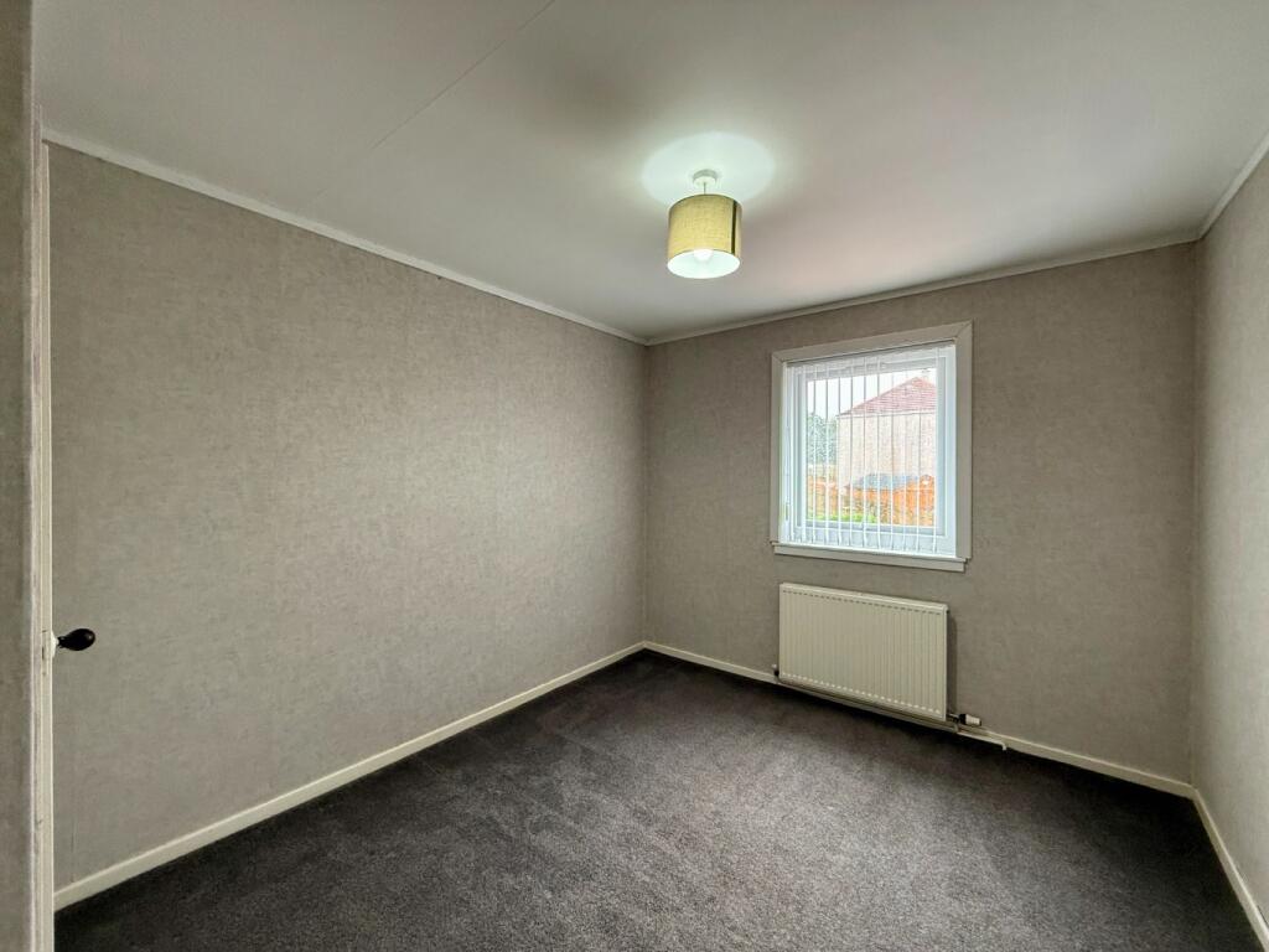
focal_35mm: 14
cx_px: 634
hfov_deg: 102.1
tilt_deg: +0.0
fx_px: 513
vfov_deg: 85.7
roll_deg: -0.9
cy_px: 476
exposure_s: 1/100
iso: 320
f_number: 2.2
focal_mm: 2.22
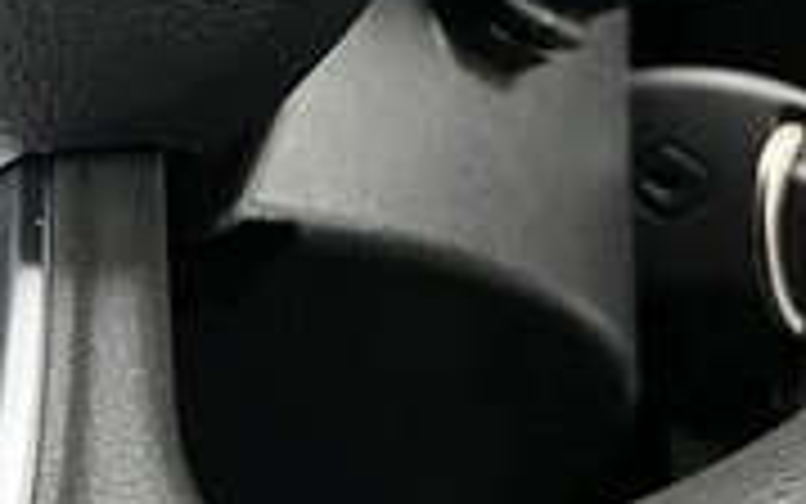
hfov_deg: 16.8
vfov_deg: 10.2
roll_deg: -1.0
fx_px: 2571
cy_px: -580
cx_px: -248
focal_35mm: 117
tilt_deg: -7.0
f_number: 1.6
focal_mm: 5.1
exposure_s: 1/60
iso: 200
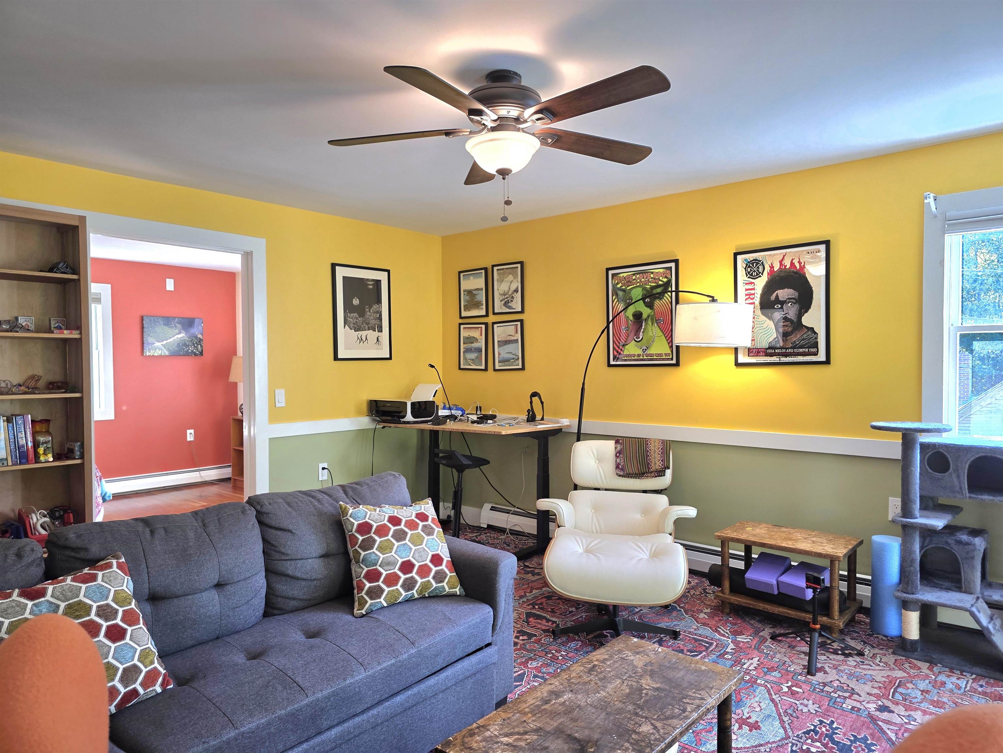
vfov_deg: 58.9
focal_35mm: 23
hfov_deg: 73.9
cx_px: 502
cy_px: 376
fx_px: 666
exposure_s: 1/120
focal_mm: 6.3
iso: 100
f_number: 1.7
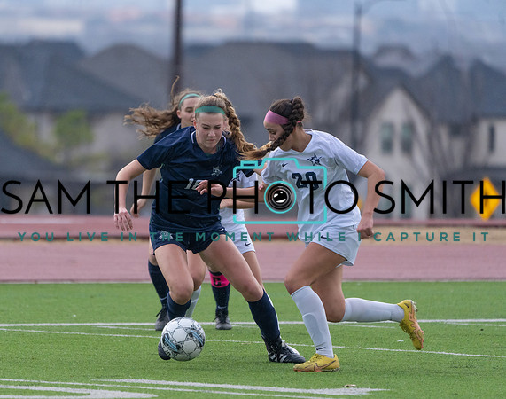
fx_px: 7128
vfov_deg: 3.2
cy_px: 214
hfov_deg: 4.1
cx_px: 185
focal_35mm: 479
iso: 2000
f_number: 5.6
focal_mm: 400
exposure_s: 1/1250
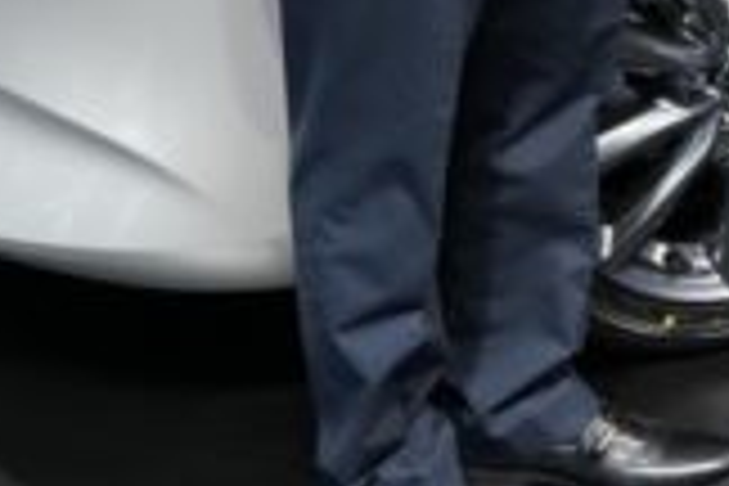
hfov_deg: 12.8
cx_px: 1080
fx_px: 3078
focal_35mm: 152
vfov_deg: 8.6
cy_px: -446
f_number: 5.6
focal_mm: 32
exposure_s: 1/100
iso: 2500
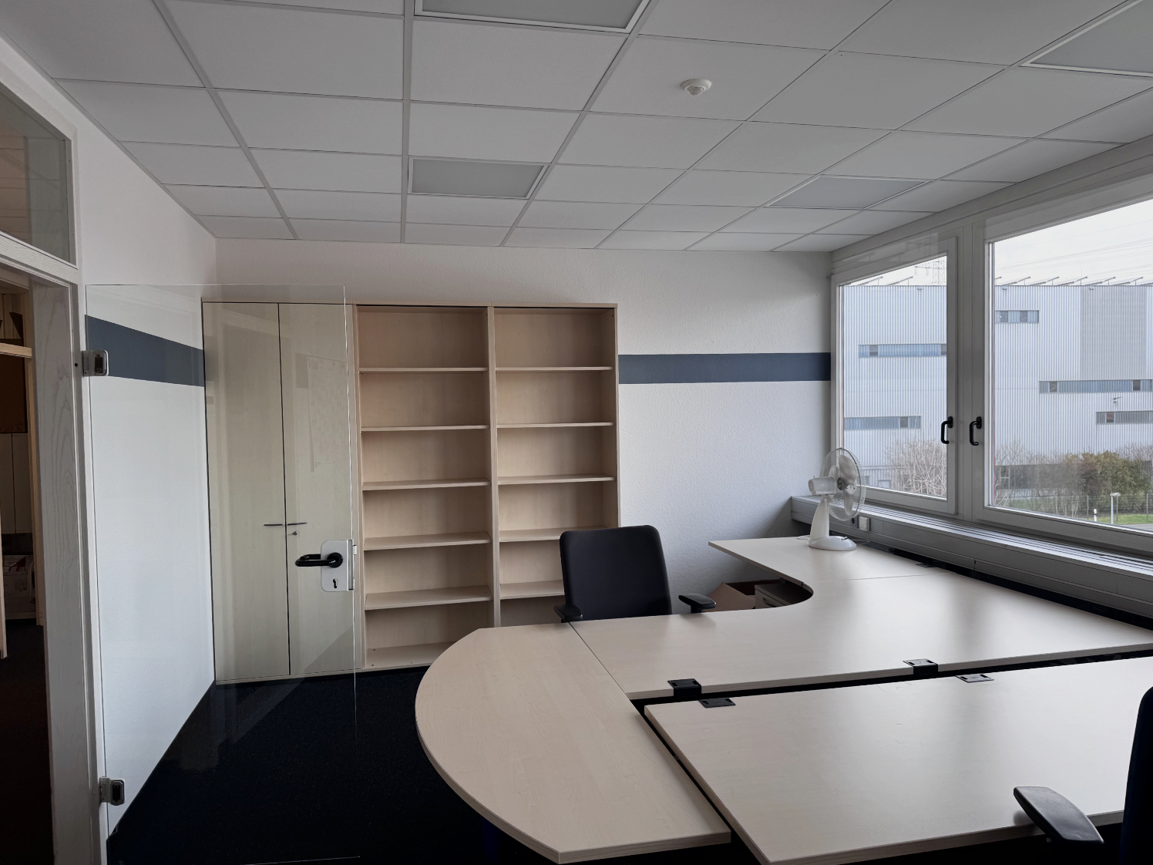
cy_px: 432
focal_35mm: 24
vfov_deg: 56.8
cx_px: 576
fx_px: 799
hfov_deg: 71.6
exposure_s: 1/121
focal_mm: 6.8
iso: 64
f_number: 1.8
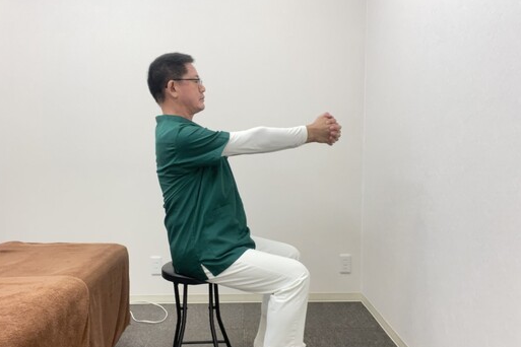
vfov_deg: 46.2
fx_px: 405
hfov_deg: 65.3
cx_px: 234
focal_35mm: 28
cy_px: 201
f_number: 2.2
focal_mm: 2.71
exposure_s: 1/60
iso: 100
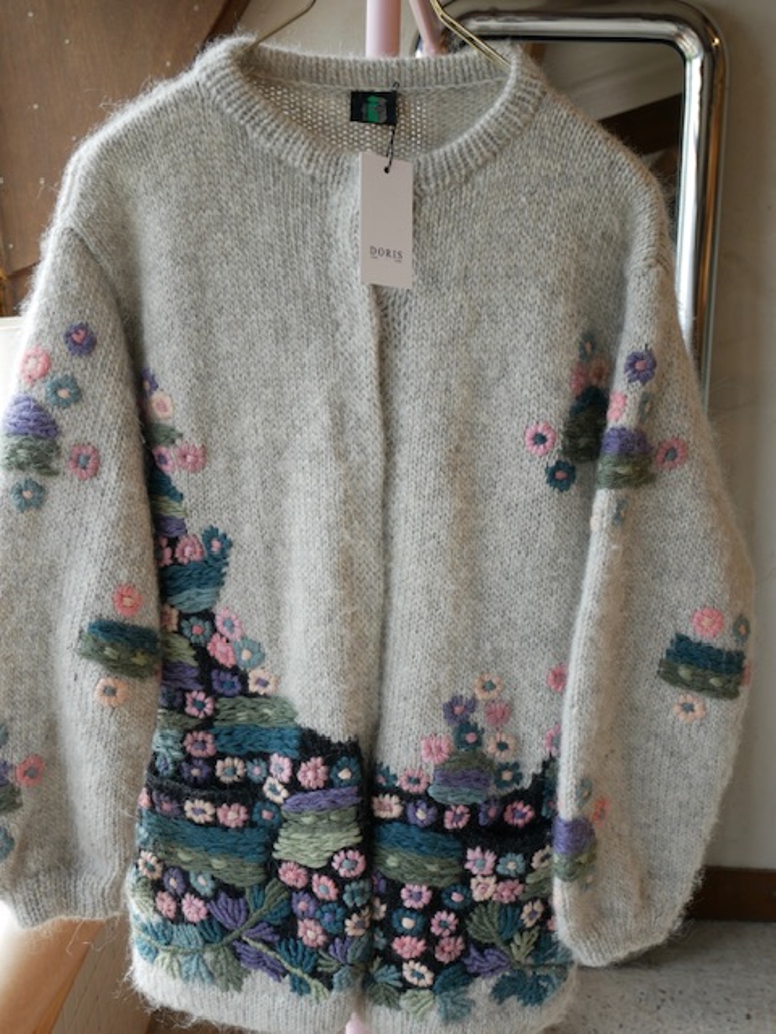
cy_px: 517
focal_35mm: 36
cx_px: 388
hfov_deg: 39.7
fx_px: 1076
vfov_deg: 51.4
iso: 200
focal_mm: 18
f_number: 4.2
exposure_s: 1/80
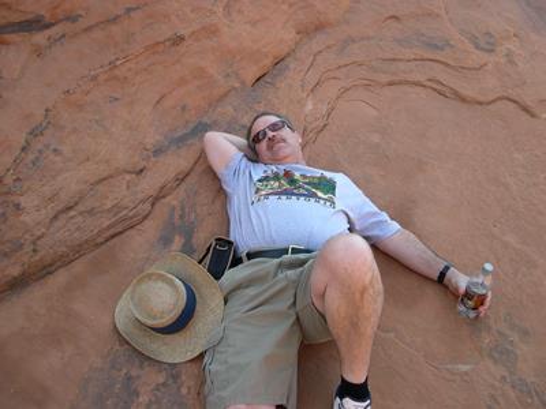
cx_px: 273
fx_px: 599
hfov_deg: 49.0
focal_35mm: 38
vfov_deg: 37.7
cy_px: 204
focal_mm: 8
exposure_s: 1/388
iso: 100
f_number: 2.8
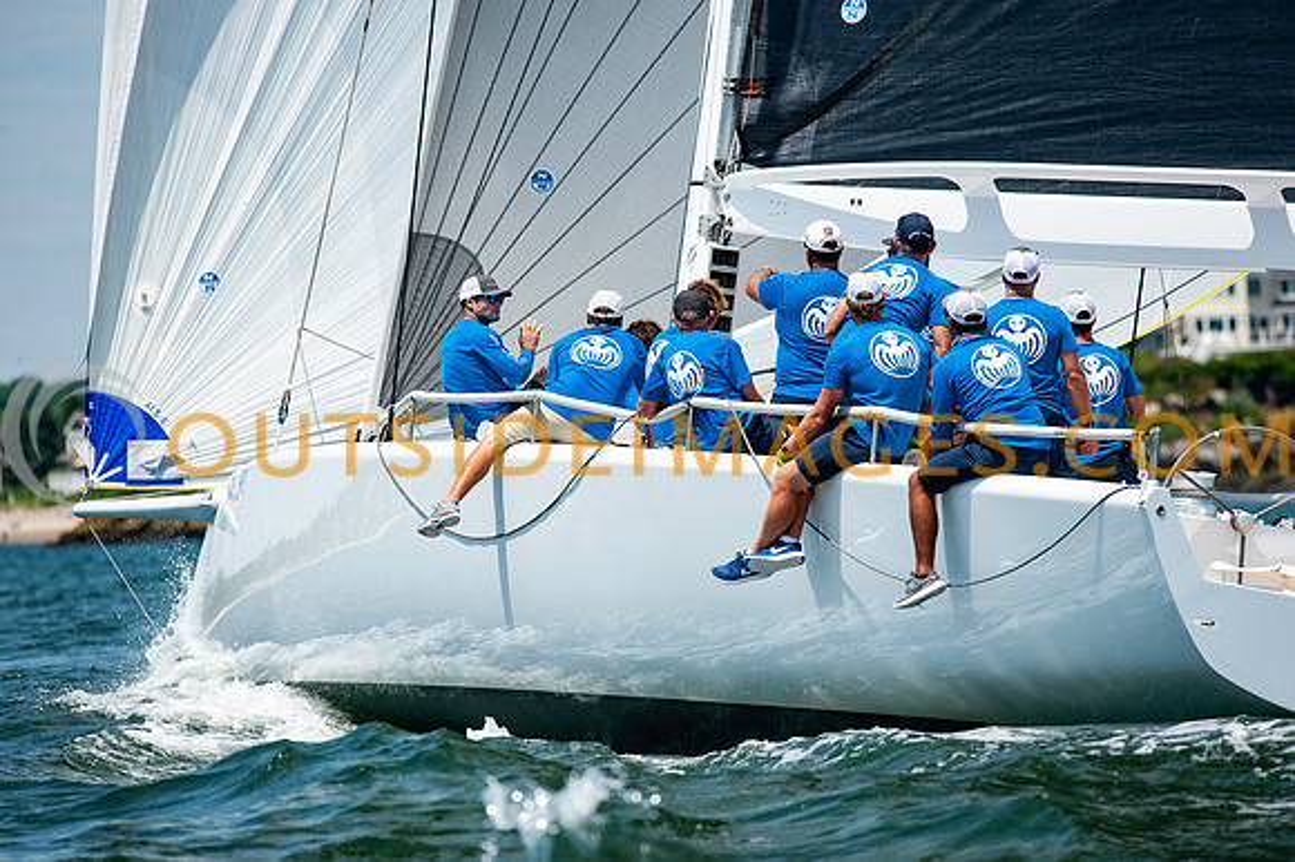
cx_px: 648
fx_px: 10785
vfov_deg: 4.6
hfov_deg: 6.9
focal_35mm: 300
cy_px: 431
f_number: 5.6
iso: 250
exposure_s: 1/2000
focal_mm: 300
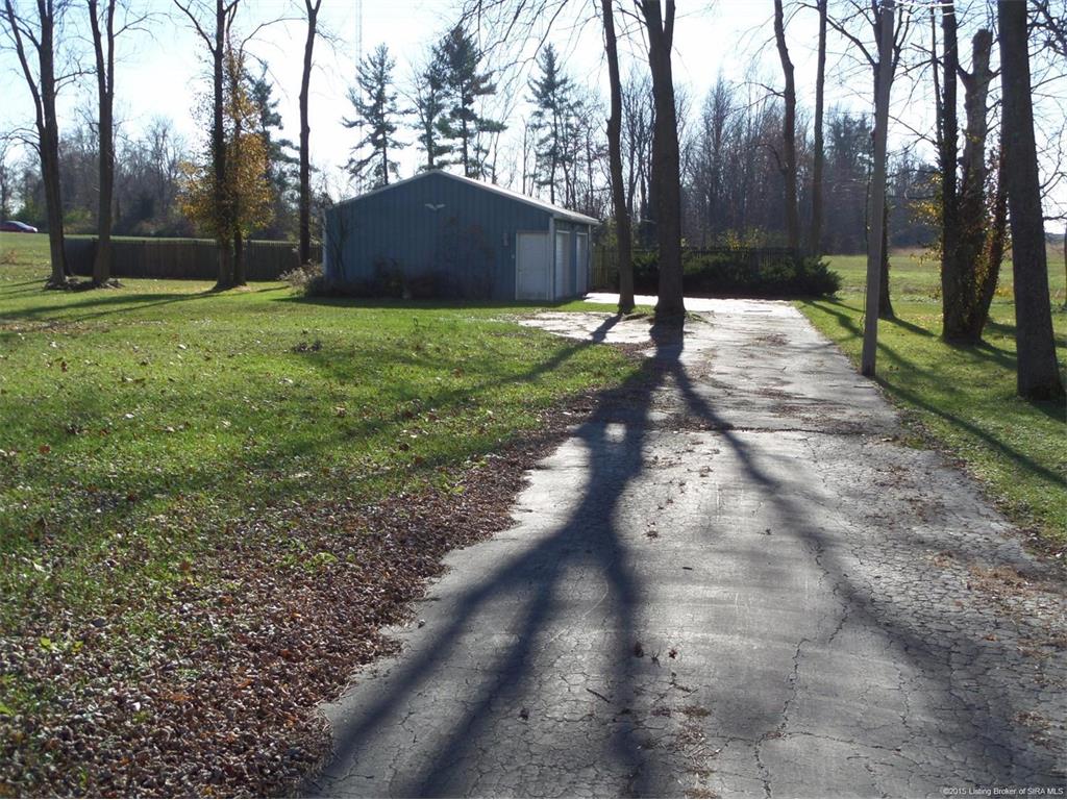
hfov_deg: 45.8
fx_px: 1264
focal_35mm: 41
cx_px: 534
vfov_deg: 35.1
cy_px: 400
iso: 100
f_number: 3.6
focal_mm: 6.8
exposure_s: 1/750
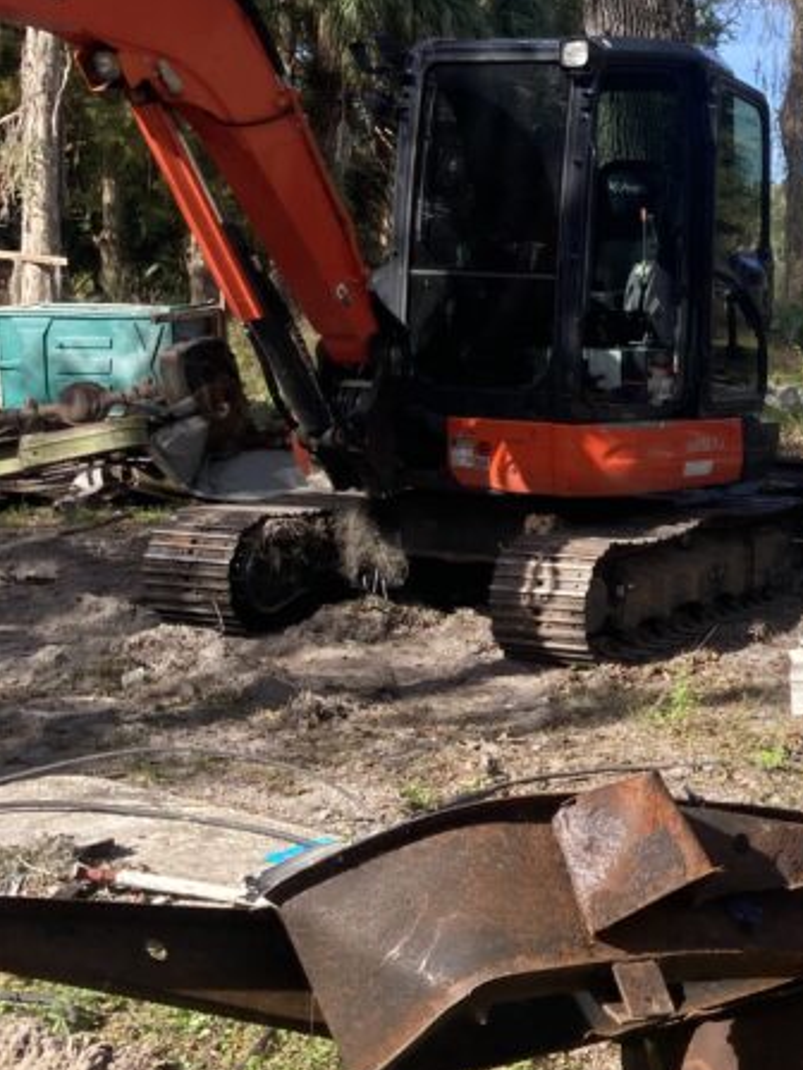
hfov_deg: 21.6
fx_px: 1980
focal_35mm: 64
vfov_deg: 30.3
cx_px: 915
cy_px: 528
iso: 20
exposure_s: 1/774
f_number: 1.8
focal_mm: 3.99
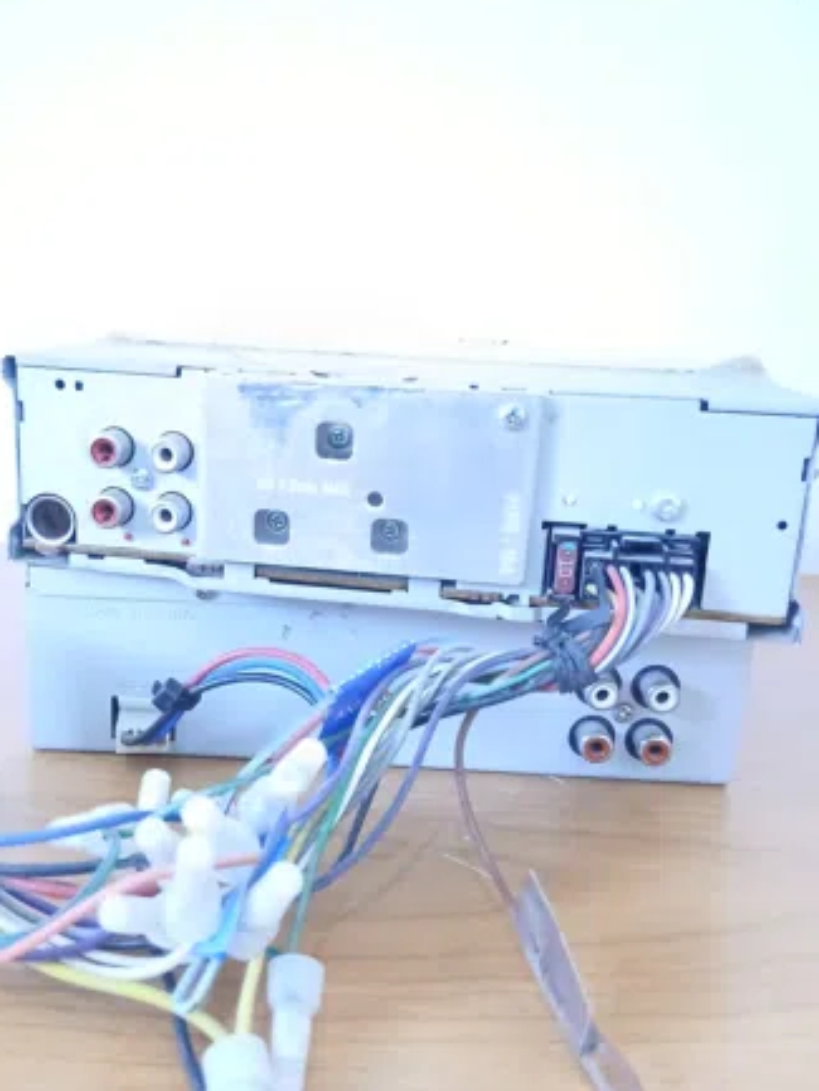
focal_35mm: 32
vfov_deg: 56.8
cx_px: 318
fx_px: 1009
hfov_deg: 43.9
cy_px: 556
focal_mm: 3.98
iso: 500
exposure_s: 1/20
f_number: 1.8
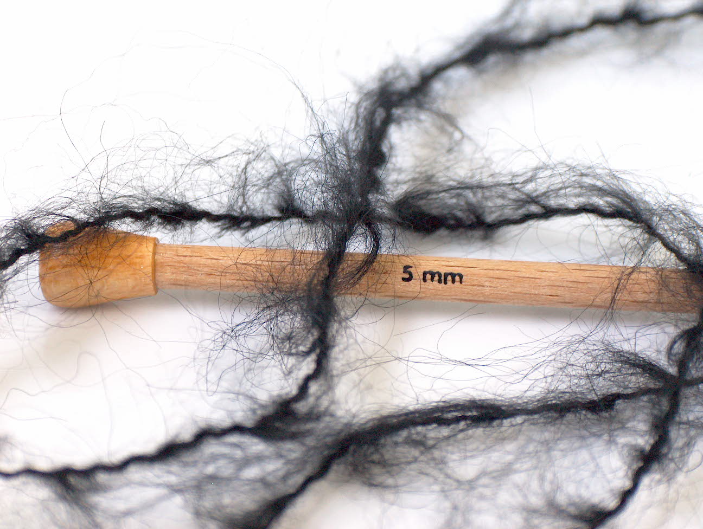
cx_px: 352
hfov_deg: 14.5
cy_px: 264
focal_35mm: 136
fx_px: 2766
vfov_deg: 10.9
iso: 200
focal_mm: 27.85
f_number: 3
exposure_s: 1/20.5
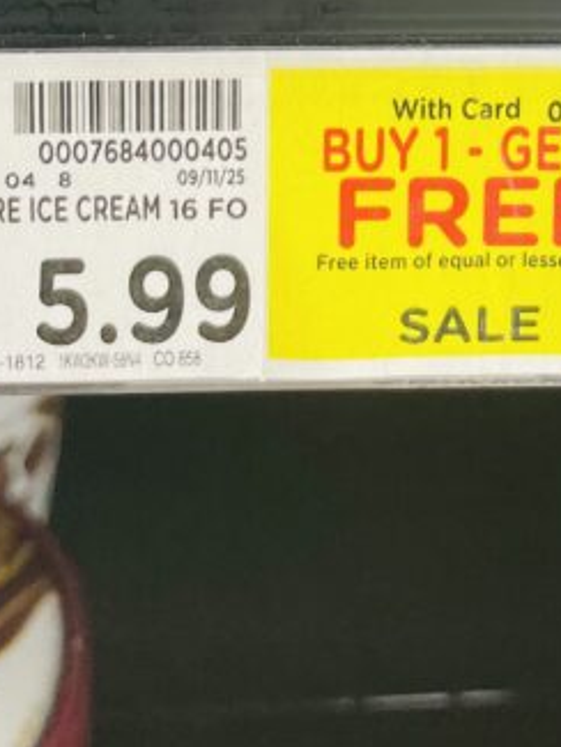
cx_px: 336
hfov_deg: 18.0
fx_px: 1771
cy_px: -354
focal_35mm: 82
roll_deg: +0.0
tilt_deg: -15.5
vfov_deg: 20.6
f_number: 1.6
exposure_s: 1/121
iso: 100
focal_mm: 4.2
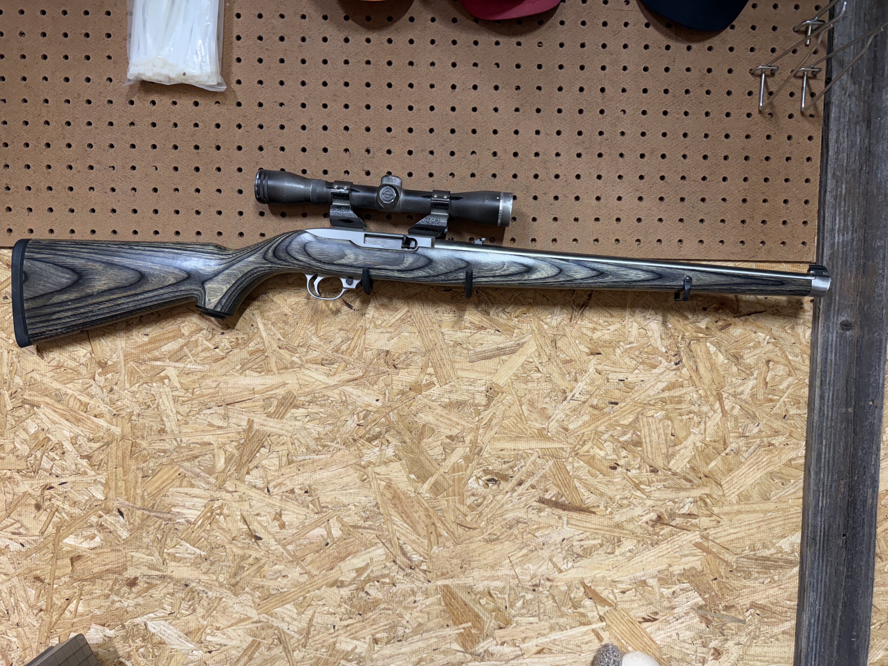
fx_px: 616
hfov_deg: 71.6
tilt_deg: -3.0
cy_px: 333
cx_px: 444
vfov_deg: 56.8
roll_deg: -1.6
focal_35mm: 24
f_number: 1.78
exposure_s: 1/120
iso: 200
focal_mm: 6.76
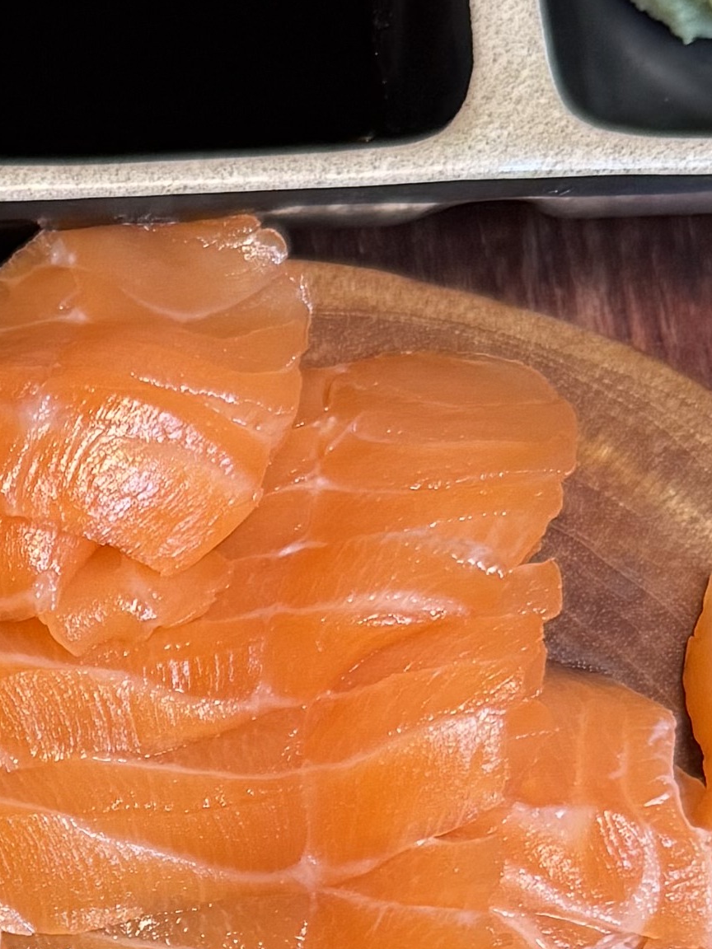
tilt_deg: -77.4
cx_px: -313
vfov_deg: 15.6
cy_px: 1293
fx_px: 3264
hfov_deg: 12.0
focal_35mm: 119
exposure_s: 1/71
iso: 200
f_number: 1.78
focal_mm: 6.76
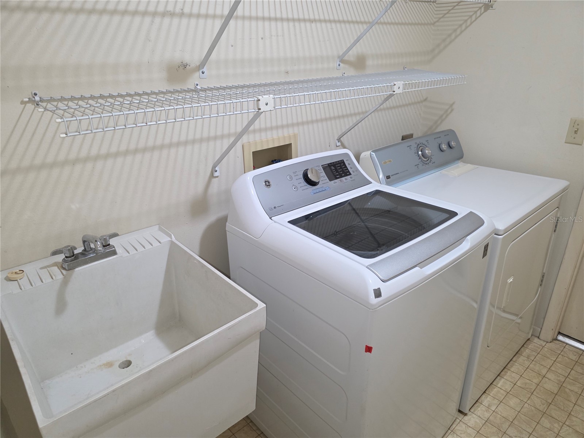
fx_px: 388
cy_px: 219
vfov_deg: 58.9
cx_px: 292
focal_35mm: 23
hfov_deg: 73.9
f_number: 1.7
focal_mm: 6.3
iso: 640
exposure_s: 1/120
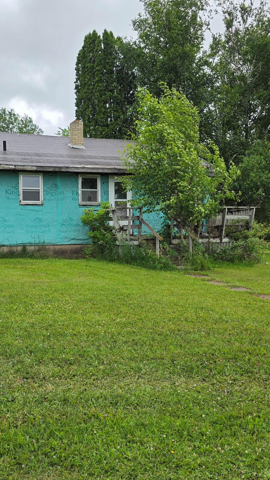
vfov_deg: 58.0
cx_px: 74
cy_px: 236
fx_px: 433
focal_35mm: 34
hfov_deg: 34.1
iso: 80
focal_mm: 6.3
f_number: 1.7
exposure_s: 1/2851
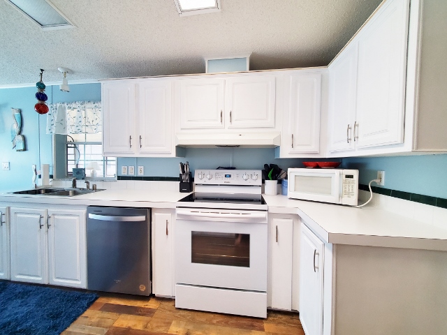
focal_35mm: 13
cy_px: 168
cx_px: 224
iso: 400
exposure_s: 1/60
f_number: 2.2
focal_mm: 1.8
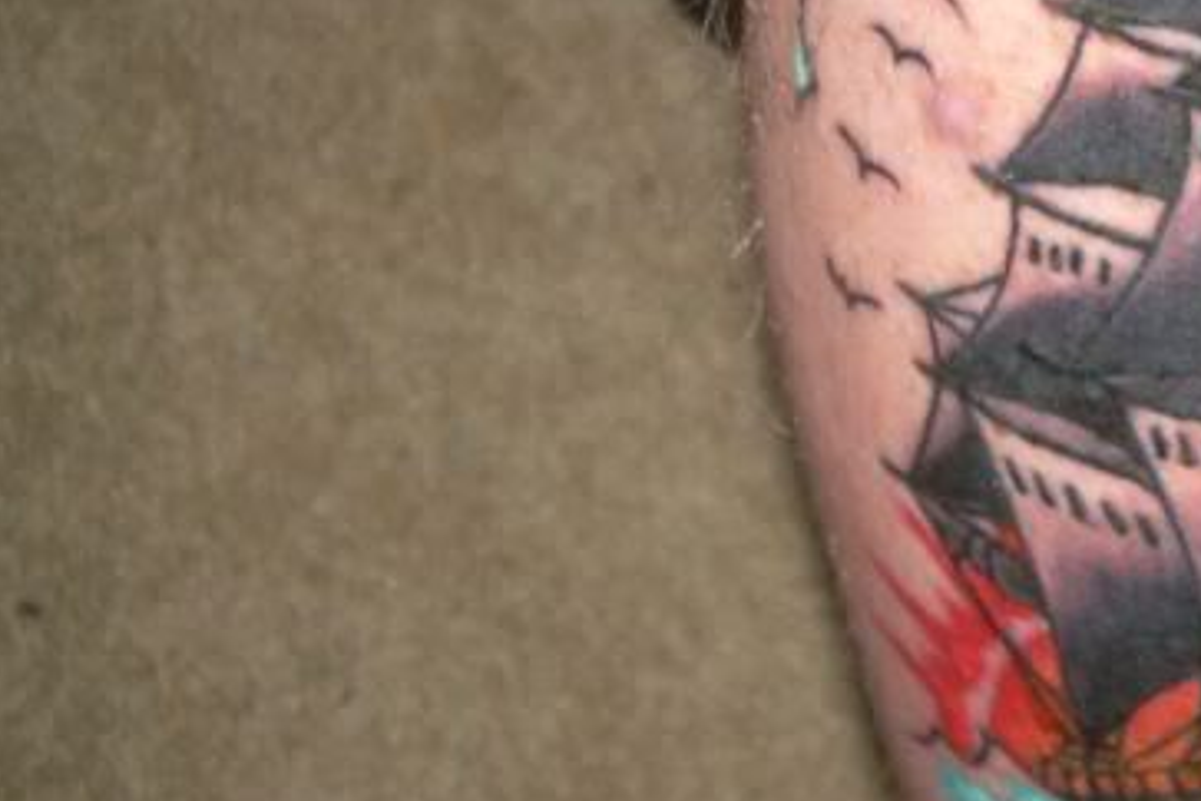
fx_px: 2902
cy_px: 139
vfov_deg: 15.6
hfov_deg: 22.4
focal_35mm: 87
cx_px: 1244
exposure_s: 1/60
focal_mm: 6.3
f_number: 2.8
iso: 50
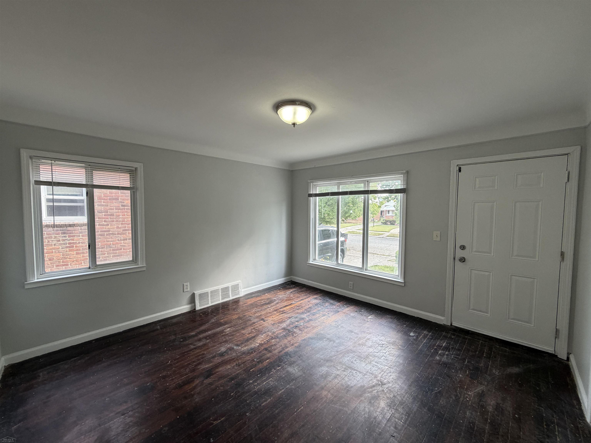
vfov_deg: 85.7
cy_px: 222
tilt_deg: -3.5
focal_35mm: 14
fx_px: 239
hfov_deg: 102.1
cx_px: 296
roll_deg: +0.1
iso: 160
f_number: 2.2
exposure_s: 1/120
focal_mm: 2.22
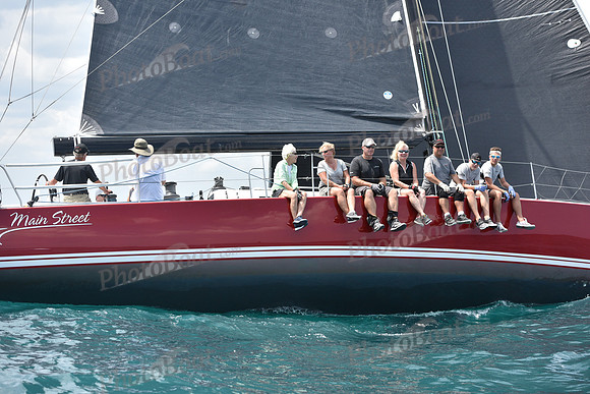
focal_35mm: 102
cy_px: 197
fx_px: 1672
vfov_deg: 13.4
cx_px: 295
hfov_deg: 20.0
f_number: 5
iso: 250
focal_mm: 102
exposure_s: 1/1250
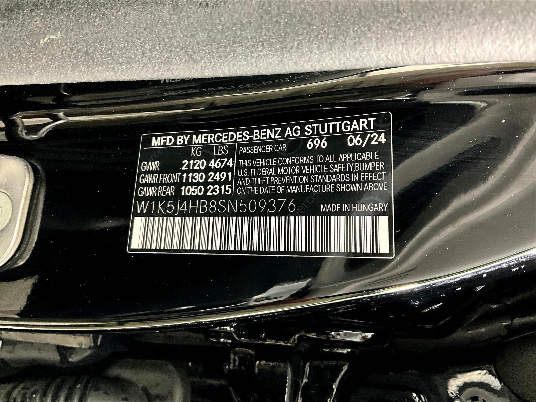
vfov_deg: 48.2
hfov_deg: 61.7
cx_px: 268
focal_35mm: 29
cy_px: 201
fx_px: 449
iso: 400
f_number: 1.8
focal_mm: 3
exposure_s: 1/30
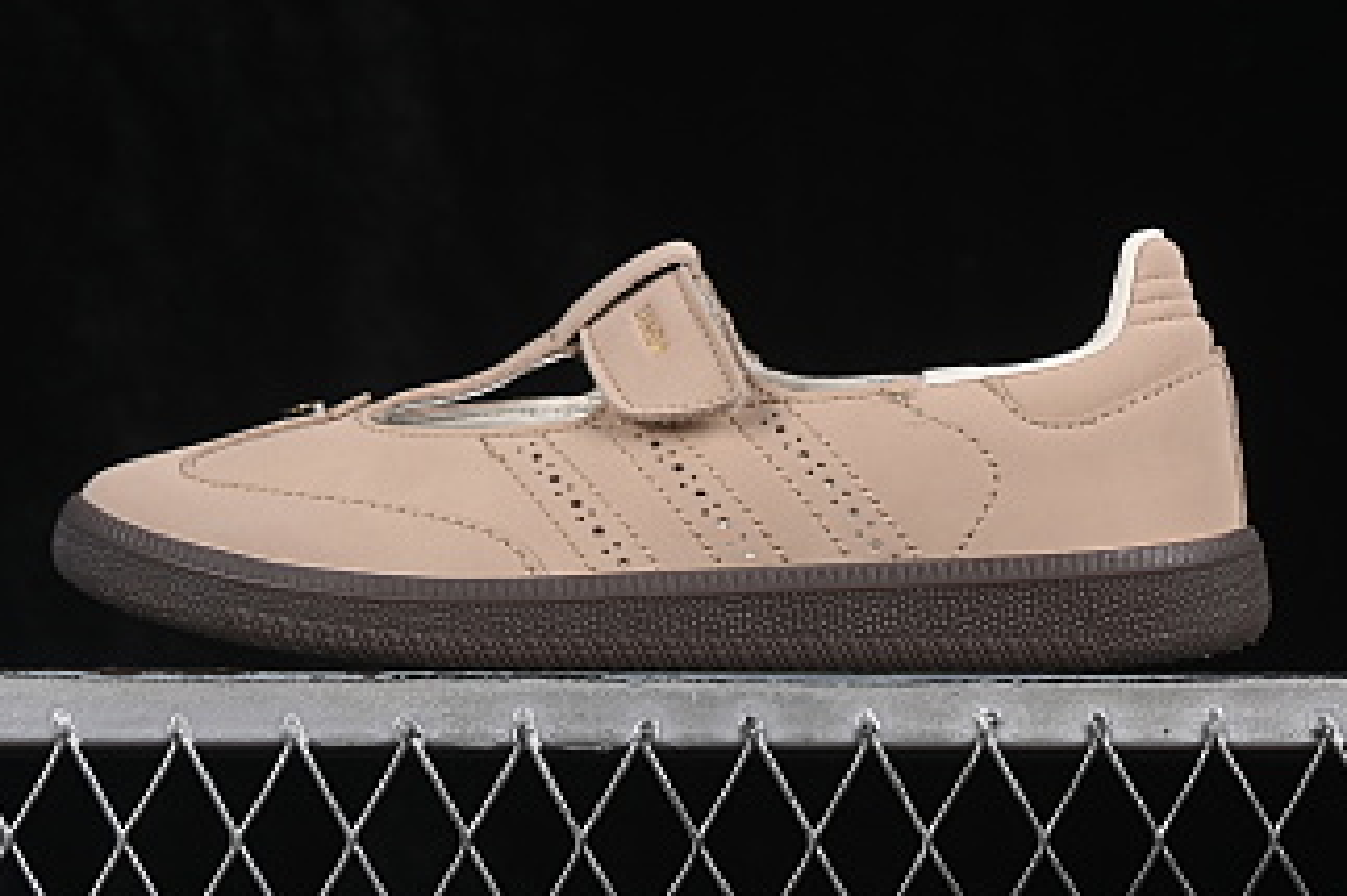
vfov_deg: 11.8
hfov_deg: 17.7
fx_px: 4338
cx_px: 667
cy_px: 240
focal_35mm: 116
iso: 160
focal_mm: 50
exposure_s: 1/80
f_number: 8
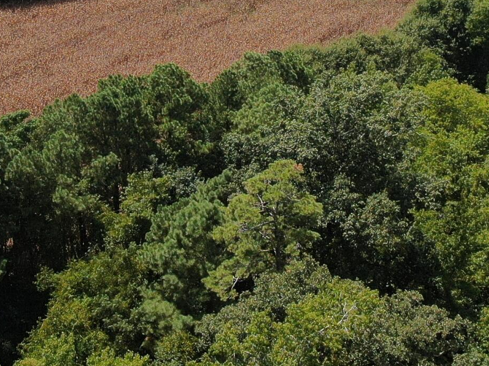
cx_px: 137
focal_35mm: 78
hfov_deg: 24.8
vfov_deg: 18.2
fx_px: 1102
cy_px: -44
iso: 100
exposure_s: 1/1250
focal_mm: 4.39
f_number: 2.8
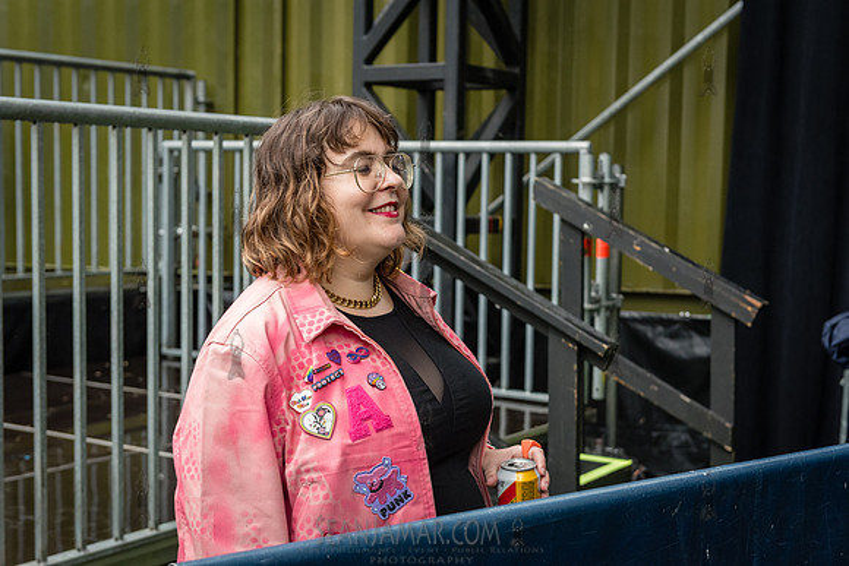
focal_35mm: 55
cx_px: 424
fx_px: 1297
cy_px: 283
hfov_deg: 36.2
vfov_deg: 24.6
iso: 2000
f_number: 4.5
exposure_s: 1/640
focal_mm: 55
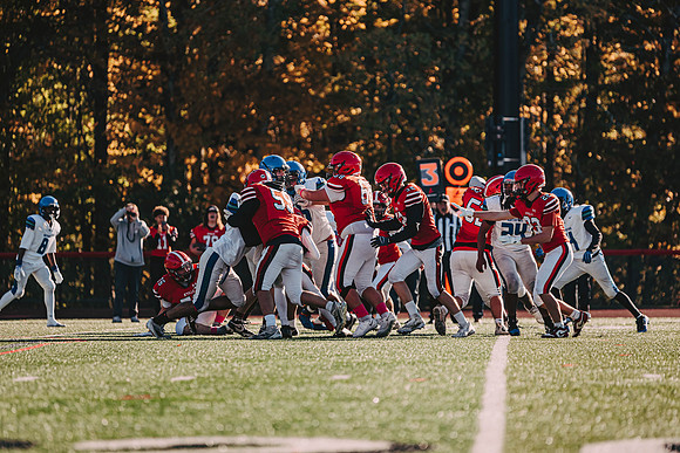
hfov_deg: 9.6
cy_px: 226
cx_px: 340
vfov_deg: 6.4
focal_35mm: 213
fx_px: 4028
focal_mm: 200
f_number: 3.2
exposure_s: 1/2000
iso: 250
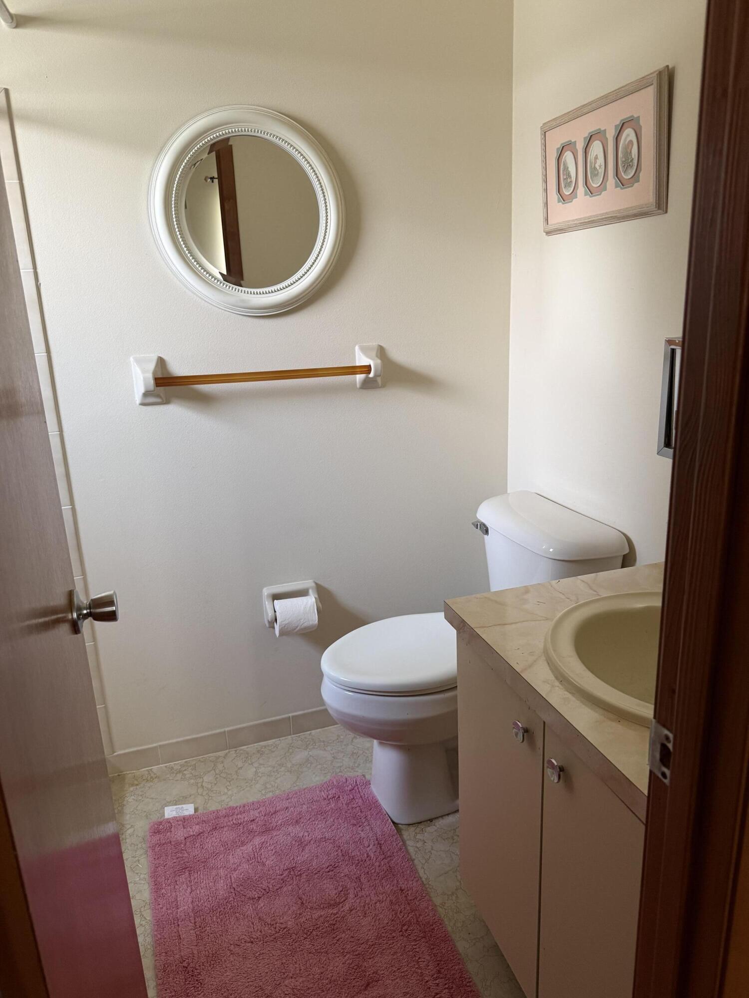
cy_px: 499
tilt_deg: -15.3
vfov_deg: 71.6
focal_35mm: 24
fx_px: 692
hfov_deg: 56.8
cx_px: 374
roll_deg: +2.1
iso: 250
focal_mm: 6.76
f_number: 1.78
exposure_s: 1/60
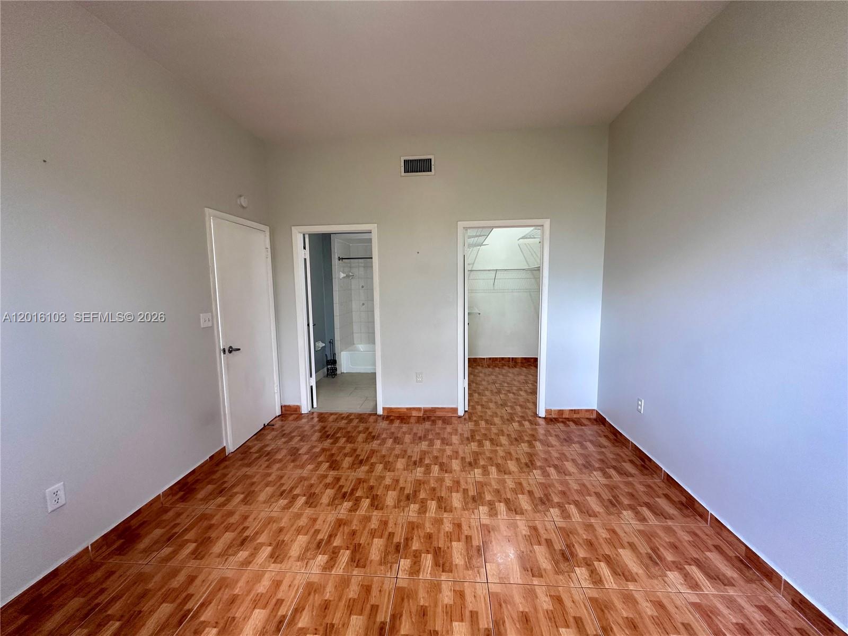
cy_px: 318
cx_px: 424
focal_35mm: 14
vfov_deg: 85.7
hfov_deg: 102.1
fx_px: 343
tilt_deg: -6.0
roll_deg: +0.8
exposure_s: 1/99
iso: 160
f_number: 2.2
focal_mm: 2.22
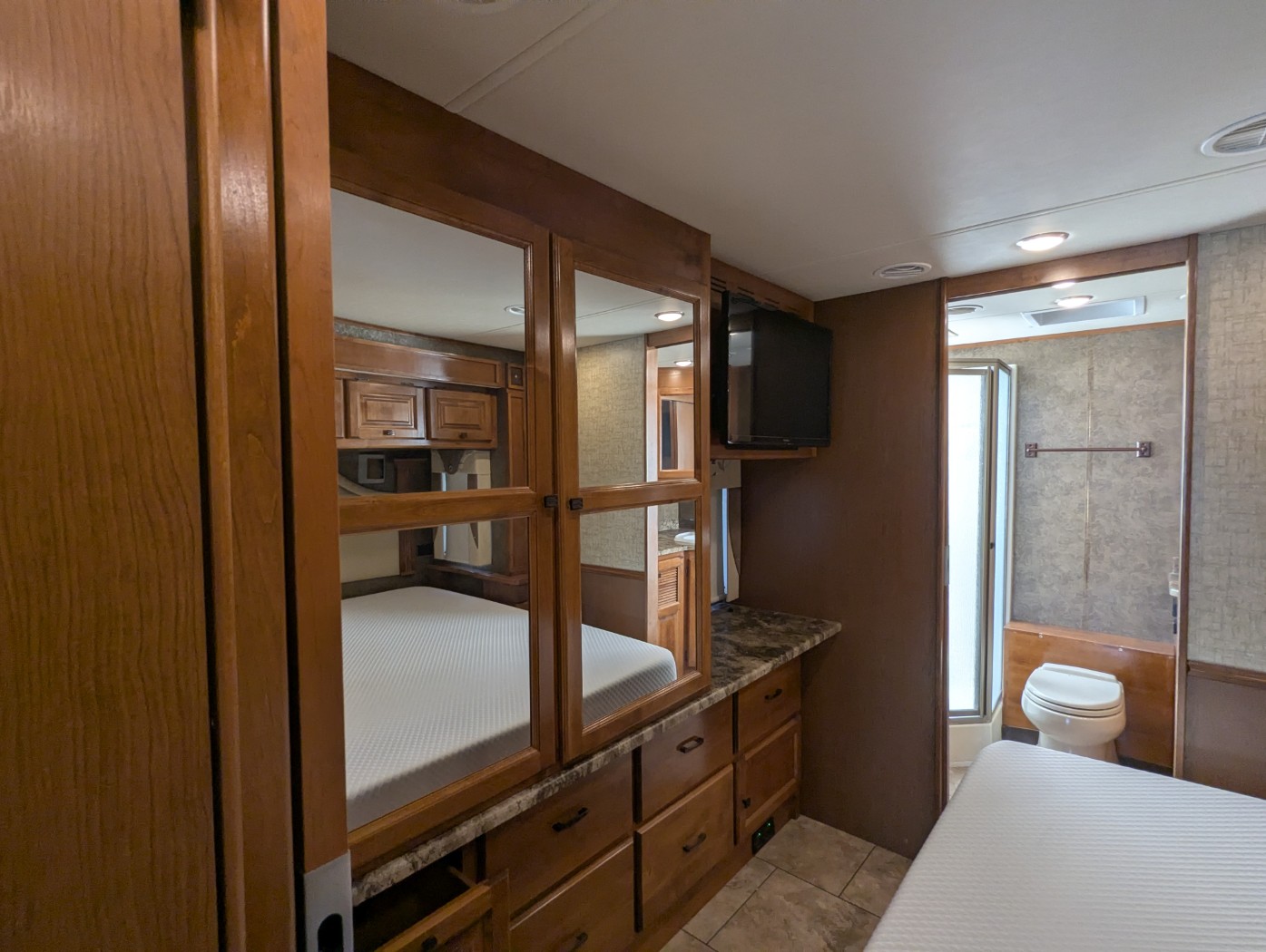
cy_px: 476
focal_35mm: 16
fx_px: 586
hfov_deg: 94.4
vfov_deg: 78.2
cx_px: 633
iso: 186
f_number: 2.2
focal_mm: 2.35
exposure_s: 1/58.1
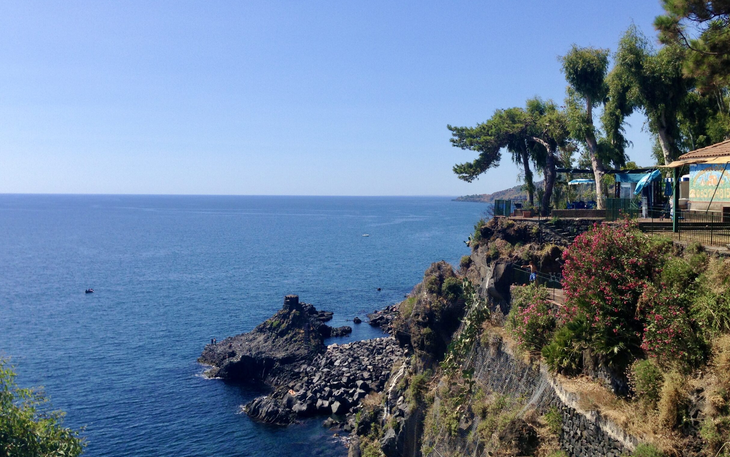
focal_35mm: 37
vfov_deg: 34.4
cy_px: 190
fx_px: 736
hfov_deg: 52.7
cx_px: 376
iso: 50
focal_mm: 4.12
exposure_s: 1/2008
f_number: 2.4
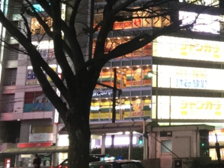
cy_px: 1
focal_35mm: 79
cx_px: 222
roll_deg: +1.9
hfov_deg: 23.7
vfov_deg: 18.2
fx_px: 511
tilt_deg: +16.6
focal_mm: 4.15
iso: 200
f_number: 2.2
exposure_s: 1/17
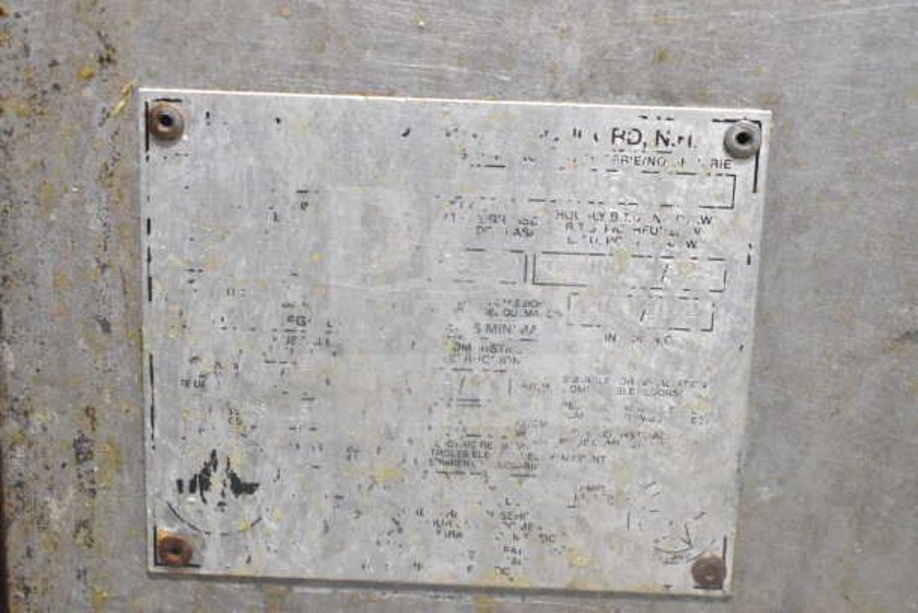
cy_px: 306
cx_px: 459
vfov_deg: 23.8
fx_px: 1454
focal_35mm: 57
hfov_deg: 35.0
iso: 1400
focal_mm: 38
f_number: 4.8
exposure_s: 1/60
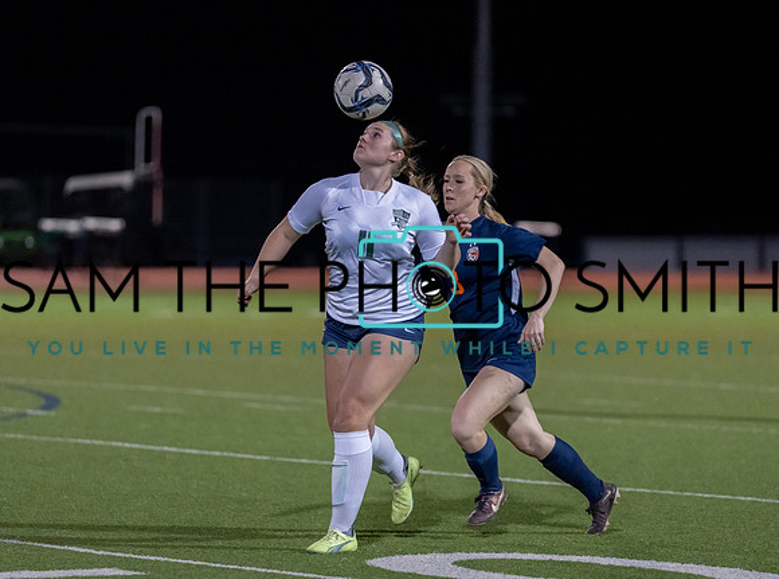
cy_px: 312
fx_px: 5189
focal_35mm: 231
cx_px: 384
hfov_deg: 8.6
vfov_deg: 6.4
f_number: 2.8
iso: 4000
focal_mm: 191
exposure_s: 1/1000
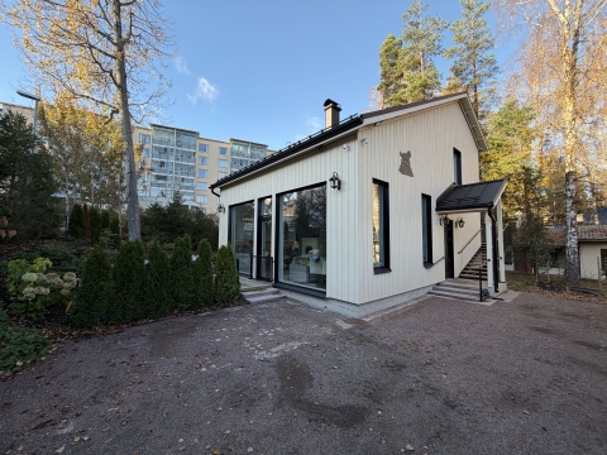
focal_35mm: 14
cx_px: 304
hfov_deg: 102.1
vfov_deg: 85.7
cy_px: 228
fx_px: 245
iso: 40
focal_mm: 2.22
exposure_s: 1/245
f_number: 2.2
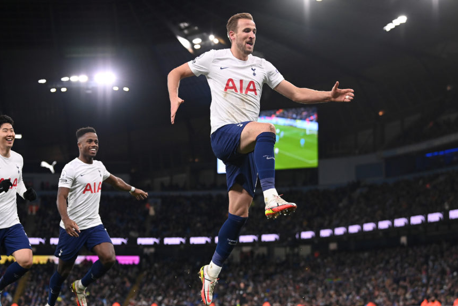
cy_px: 174
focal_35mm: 93
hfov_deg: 21.9
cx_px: 216
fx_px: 1183
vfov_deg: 14.7
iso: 3200
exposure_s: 1/2000
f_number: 3.5
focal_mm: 78
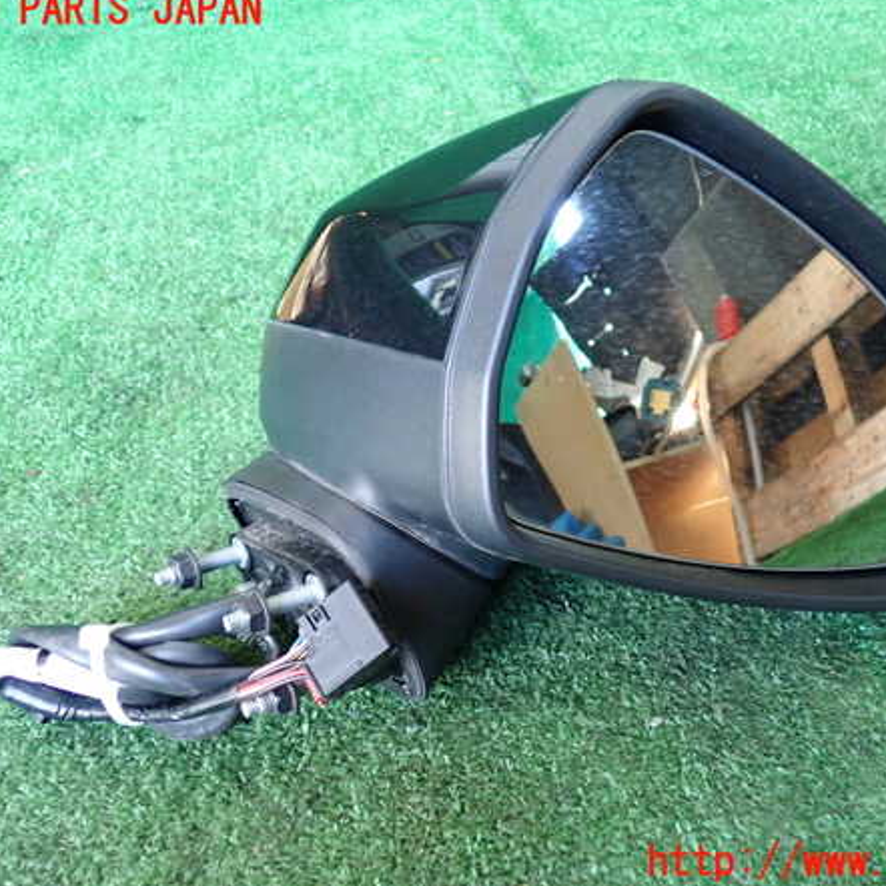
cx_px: 499
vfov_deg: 46.0
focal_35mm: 36
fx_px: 1042
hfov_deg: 45.9
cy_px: 437
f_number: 2.3
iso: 400
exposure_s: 1/30
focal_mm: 5.4
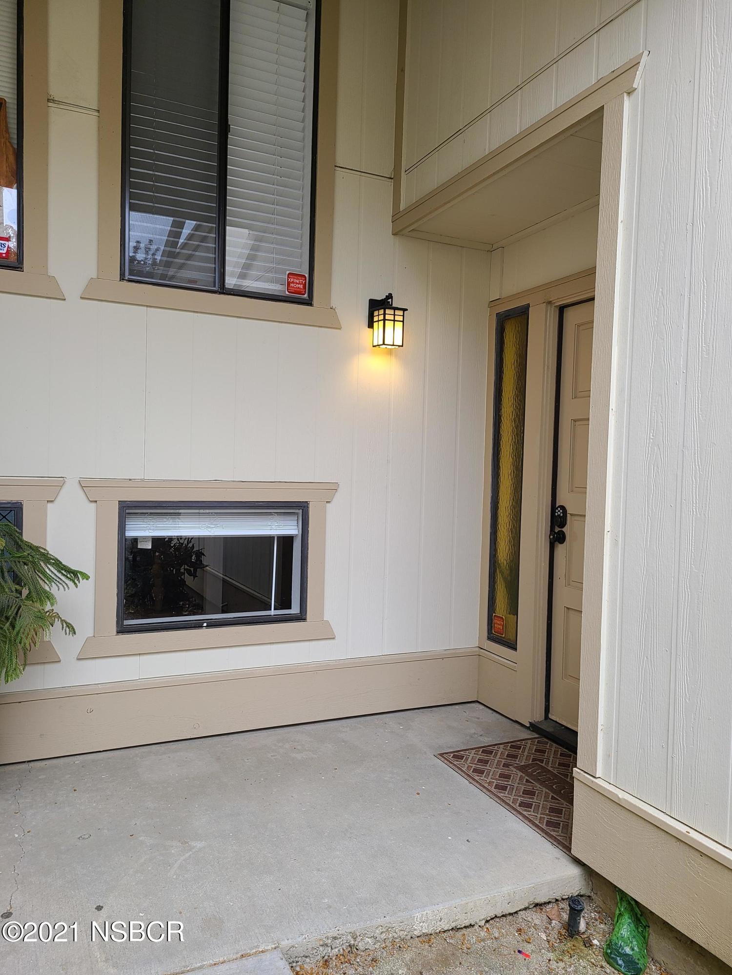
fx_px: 733
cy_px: 488
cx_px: 366
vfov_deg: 67.3
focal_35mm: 26
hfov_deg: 53.1
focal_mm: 5.4
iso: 50
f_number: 1.8
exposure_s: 1/120
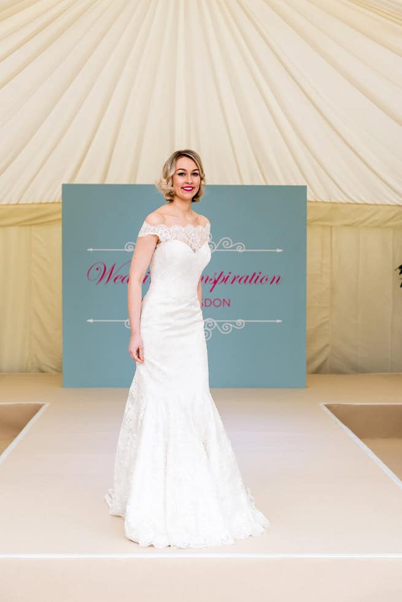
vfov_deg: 32.4
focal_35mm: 62
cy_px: 301
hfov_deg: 21.9
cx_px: 201
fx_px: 1037
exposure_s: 1/640
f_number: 4.5
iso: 400
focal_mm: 62
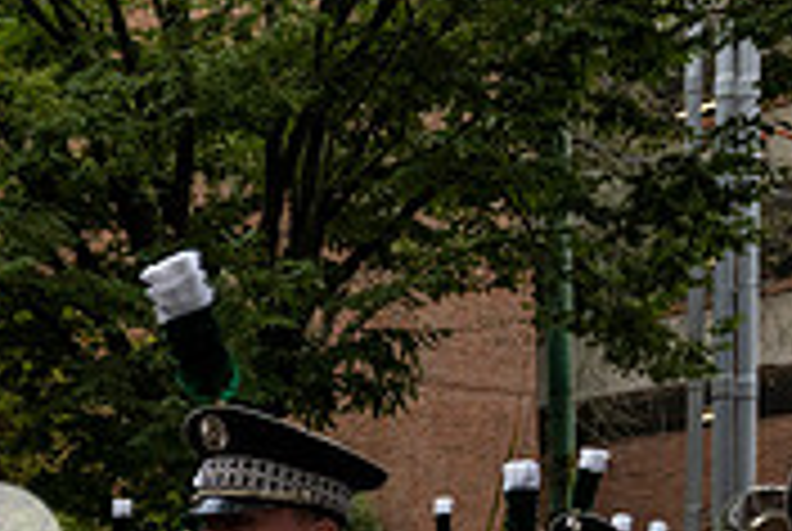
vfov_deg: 16.4
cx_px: -274
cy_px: 695
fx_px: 1741
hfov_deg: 22.5
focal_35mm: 79
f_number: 4
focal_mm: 24
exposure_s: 1/1600
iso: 800
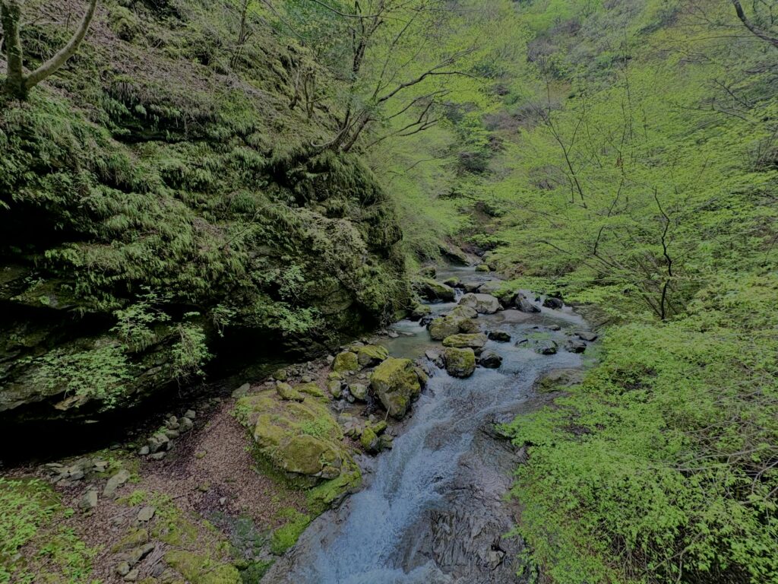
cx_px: 389
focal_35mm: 14
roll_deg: +0.0
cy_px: 292
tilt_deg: -10.3
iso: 80
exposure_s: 1/99
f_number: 2.2
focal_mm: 2.22
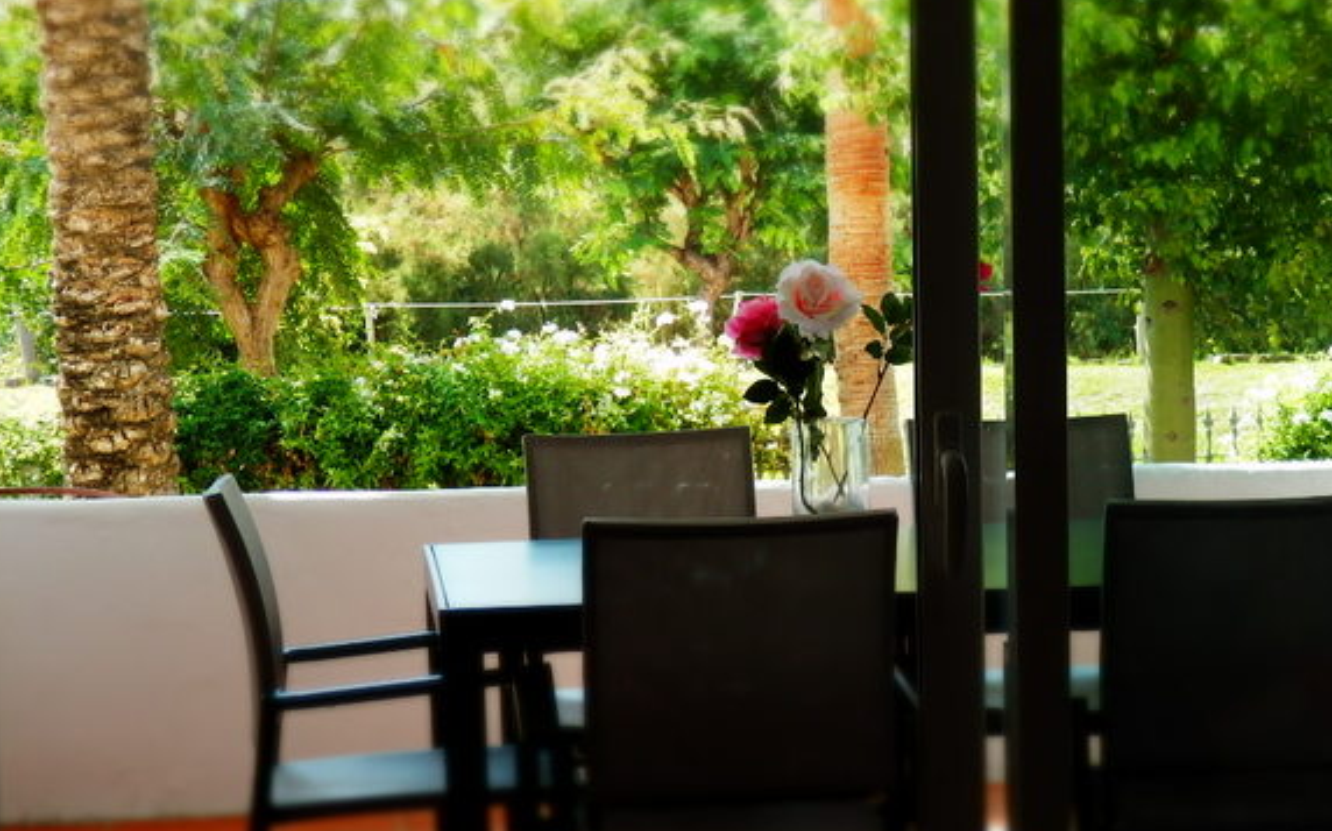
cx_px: 820
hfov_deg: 23.3
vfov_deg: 14.7
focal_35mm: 89
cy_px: 384
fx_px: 3230
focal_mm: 10.8
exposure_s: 1/100
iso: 80
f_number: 4.2
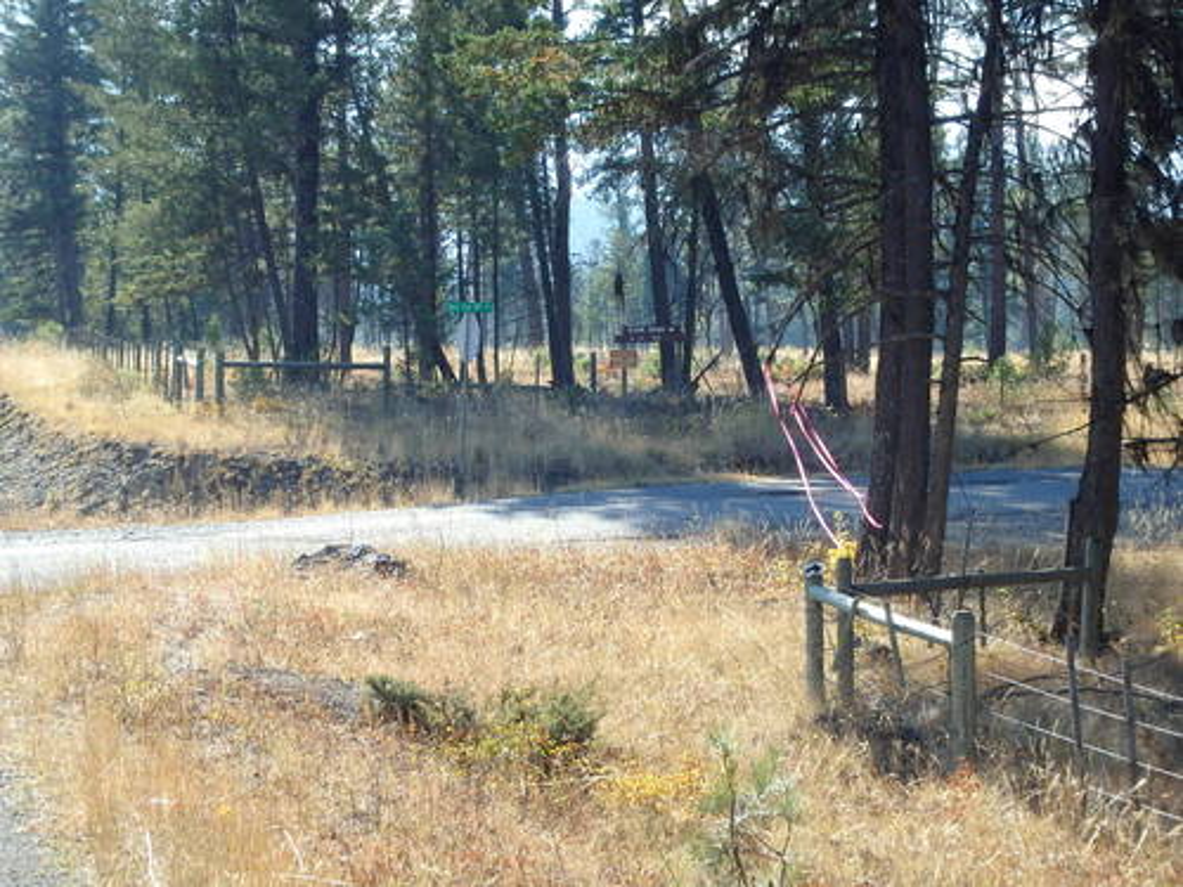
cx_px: 592
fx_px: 3520
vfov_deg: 14.4
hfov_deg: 19.1
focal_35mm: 103
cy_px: 444
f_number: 5
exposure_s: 1/200
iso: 125
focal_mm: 18.5
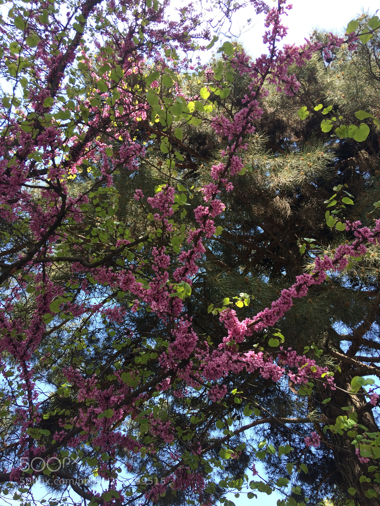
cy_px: 253
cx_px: 190
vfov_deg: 61.7
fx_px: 424
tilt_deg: +56.1
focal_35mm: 29
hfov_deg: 48.2
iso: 32
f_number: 2.2
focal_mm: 4.15
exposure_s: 1/351
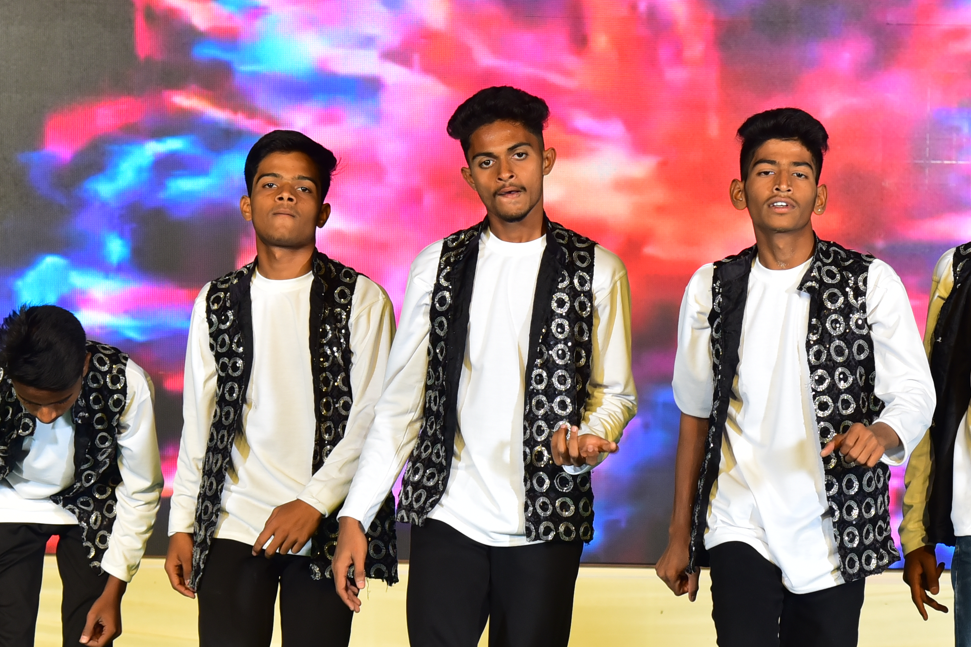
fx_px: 4827
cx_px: 576
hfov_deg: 11.5
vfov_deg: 7.7
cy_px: 383
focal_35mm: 179
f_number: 5.6
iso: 500
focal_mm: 75
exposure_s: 1/160
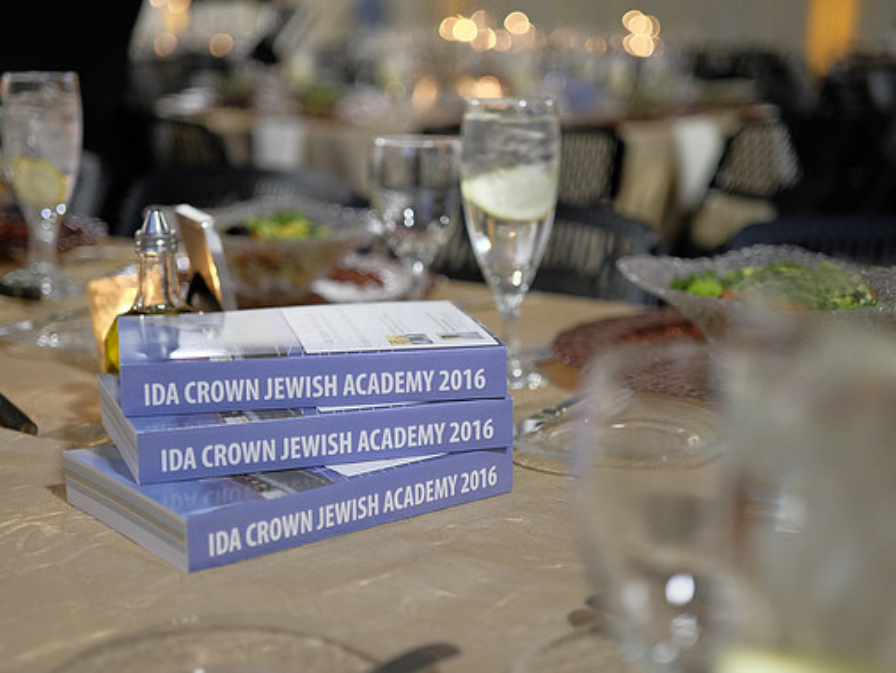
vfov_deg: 27.5
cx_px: 444
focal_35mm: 53
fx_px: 1372
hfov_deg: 36.2
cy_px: 331
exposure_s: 1/80
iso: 1600
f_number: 1.8
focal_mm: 32
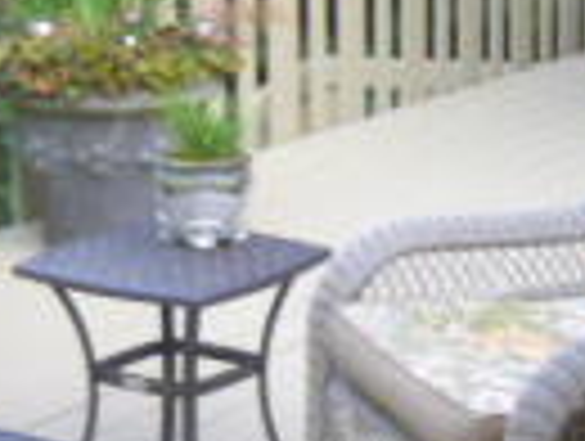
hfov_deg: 15.6
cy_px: 36
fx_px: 2083
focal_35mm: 123
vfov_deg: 12.0
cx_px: 648
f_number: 3.1
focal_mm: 4.5
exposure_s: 1/60
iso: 125
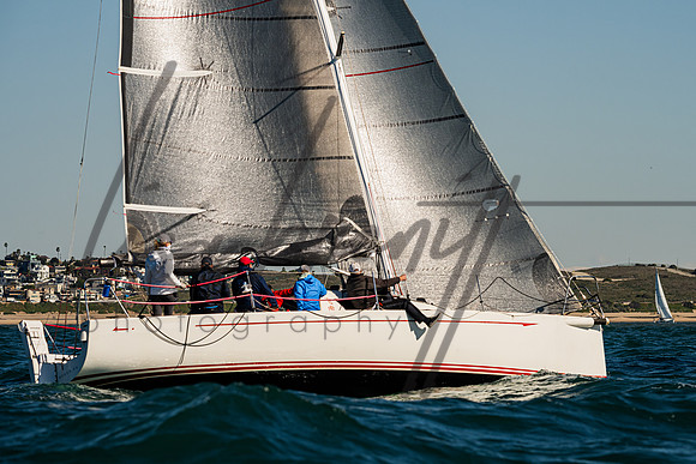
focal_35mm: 217
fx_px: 4194
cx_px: 394
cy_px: 231
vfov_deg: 6.3
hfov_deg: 9.5
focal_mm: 185
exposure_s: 1/2000
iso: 400
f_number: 9
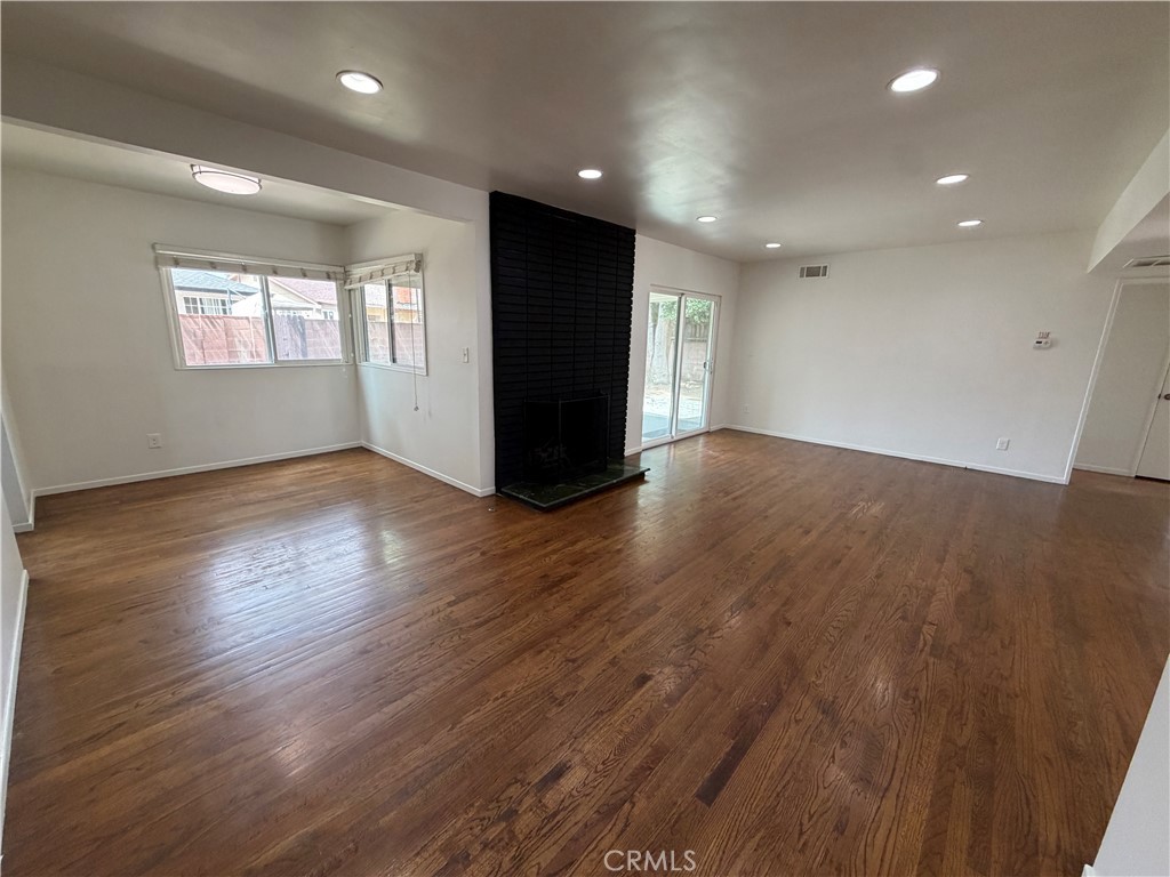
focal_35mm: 14
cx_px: 585
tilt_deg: -12.5
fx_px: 473
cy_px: 438
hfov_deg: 102.1
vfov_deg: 85.7
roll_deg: -1.3
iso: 250
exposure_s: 1/120
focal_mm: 2.22
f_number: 2.2
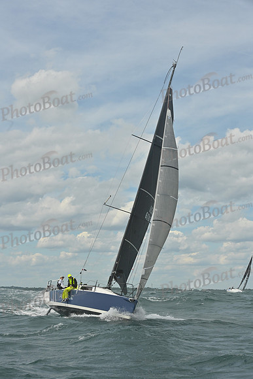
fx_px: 737
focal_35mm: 70
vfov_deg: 28.8
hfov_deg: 19.5
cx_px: 126
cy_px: 190
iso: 320
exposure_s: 1/1250
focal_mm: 70
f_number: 11
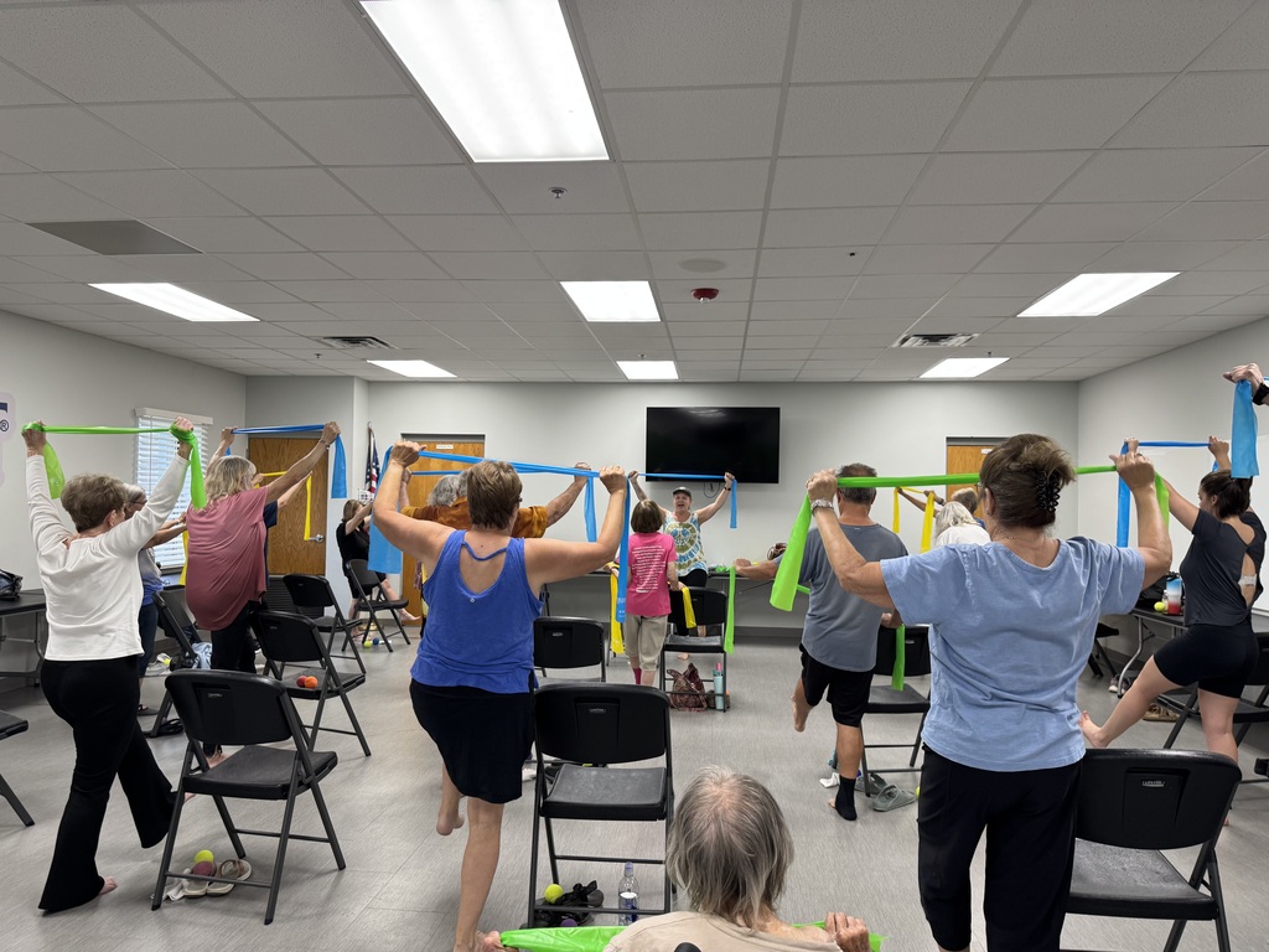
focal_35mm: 24
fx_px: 880
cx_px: 634
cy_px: 476
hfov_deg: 71.6
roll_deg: -1.0
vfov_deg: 56.8
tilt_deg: +0.9
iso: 125
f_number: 1.78
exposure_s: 1/60
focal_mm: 6.76
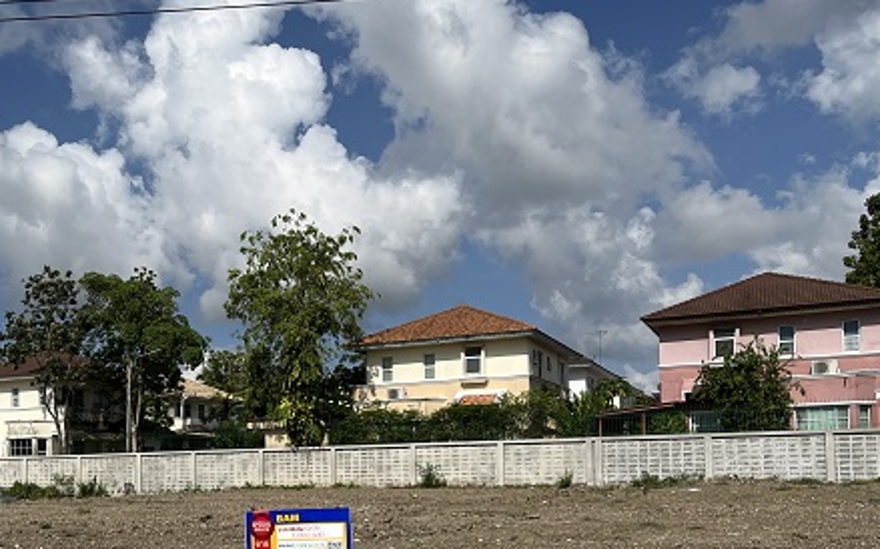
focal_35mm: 38
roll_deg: -0.8
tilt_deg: +5.2
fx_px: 911
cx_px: 310
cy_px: 447
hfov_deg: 50.8
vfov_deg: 32.5
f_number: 1.6
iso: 50
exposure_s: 1/9091
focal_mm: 5.1
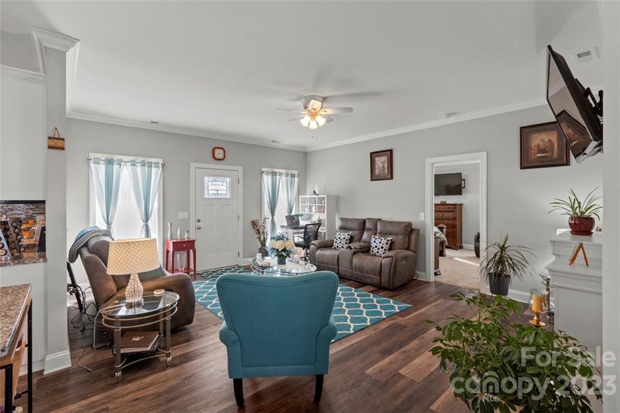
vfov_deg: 73.7
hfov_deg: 96.8
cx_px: 310
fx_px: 275
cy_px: 206
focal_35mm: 16
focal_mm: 16
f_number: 11
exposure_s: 1/1.67
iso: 100
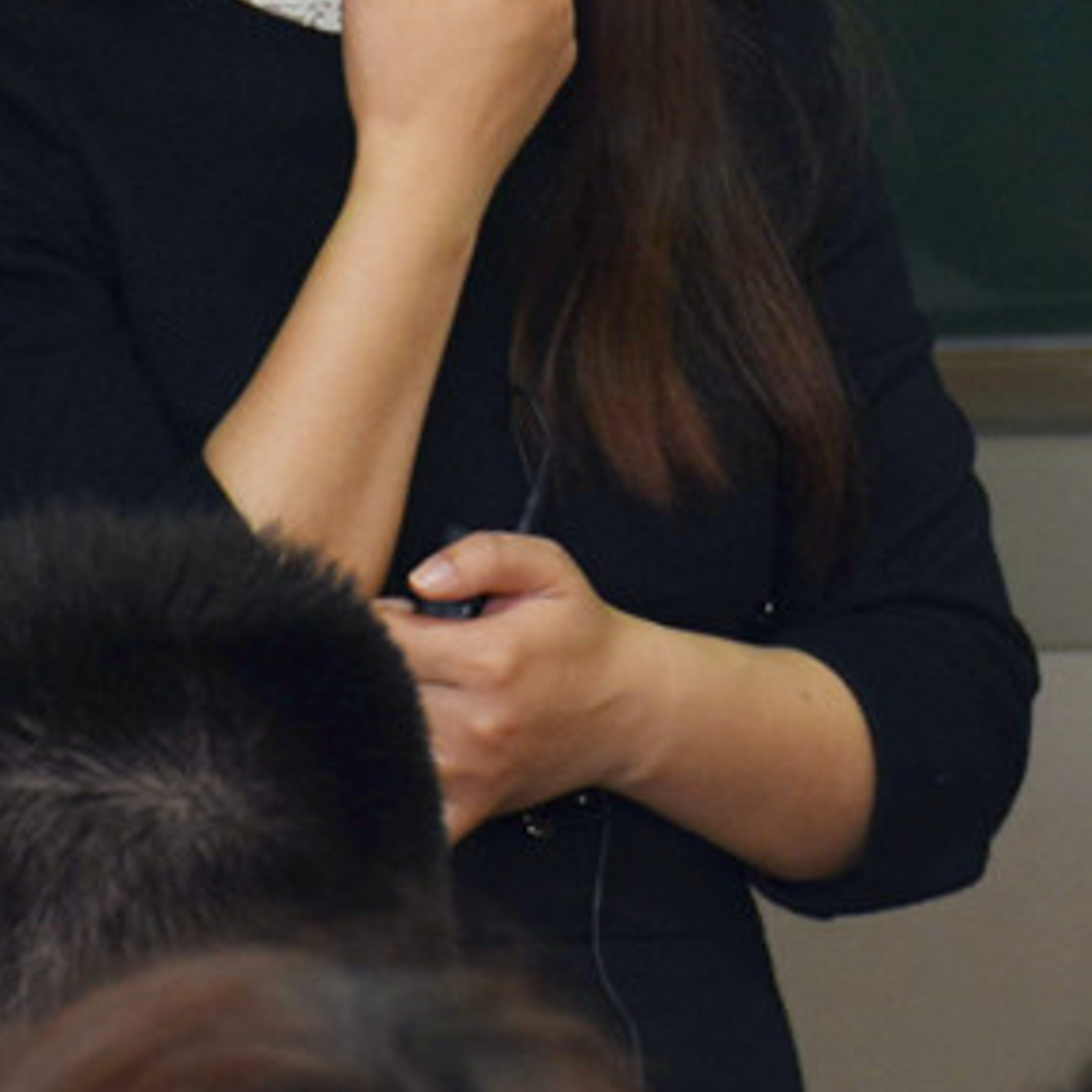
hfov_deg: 2.5
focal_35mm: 698
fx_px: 24920
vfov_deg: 2.5
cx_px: 997
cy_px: -159
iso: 280
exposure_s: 1/20
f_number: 5.6
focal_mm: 105
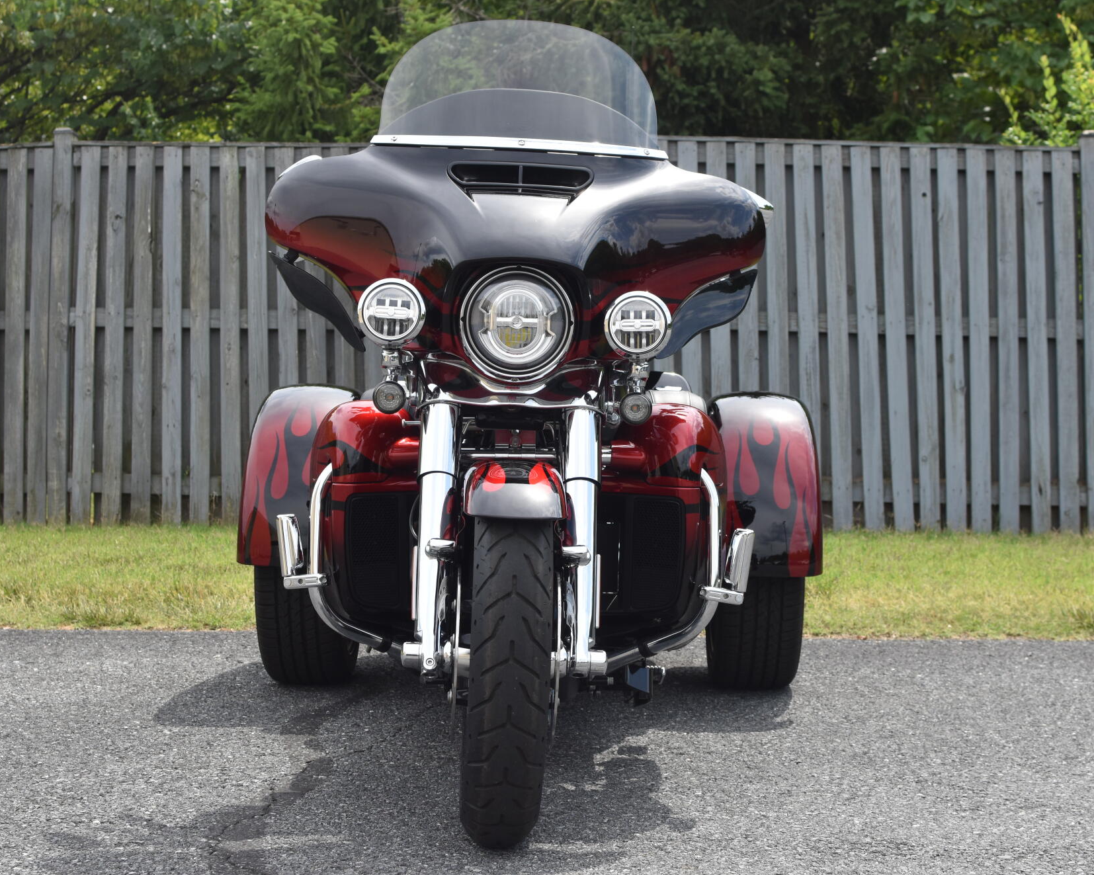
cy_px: 435
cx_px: 538
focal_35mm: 60
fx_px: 1929
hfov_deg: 31.7
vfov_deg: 25.6
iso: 400
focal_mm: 35
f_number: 6.3
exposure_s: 1/1250
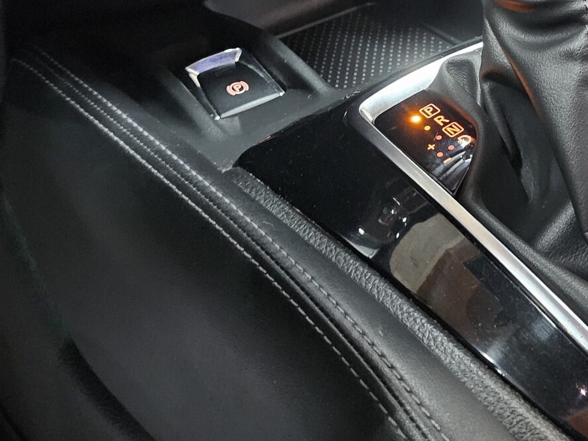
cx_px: 450
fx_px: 1121
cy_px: -51
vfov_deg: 21.1
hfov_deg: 28.9
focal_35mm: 66
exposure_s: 1/16.7
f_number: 1.7
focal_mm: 6.3
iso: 2000
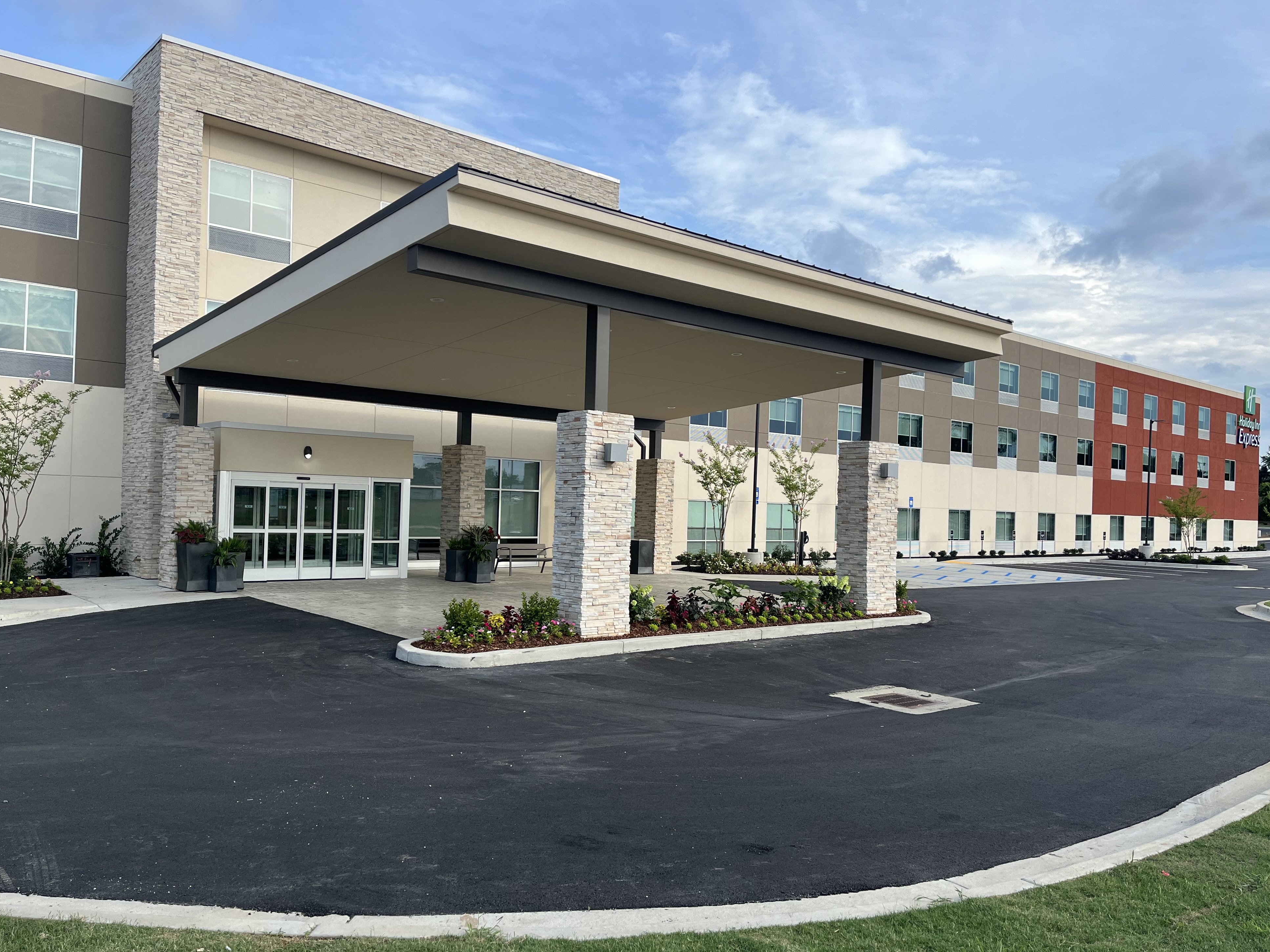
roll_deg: -1.3
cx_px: 645
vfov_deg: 51.3
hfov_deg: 65.3
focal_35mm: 27
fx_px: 991
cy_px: 489
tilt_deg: +0.1
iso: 50
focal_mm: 5.1
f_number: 1.6
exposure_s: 1/1580
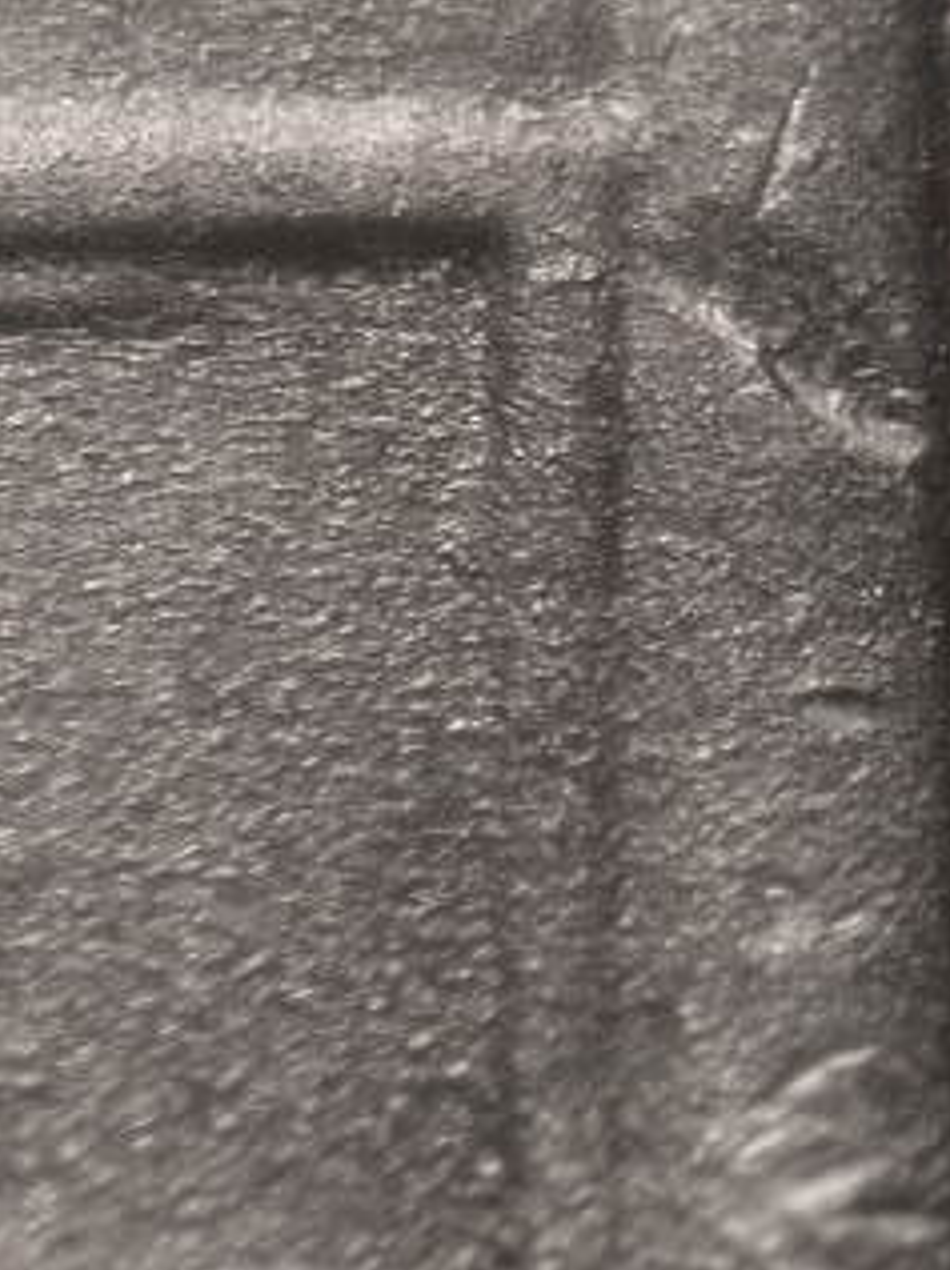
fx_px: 10230
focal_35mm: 279
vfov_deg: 7.1
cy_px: 280
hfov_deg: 5.3
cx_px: 152
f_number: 4.7
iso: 100
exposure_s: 1/10.7
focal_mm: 28.6
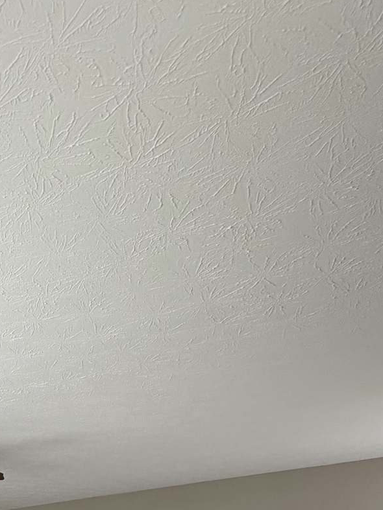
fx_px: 605
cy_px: 614
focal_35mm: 41
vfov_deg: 35.7
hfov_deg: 30.9
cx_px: -50
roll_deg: -0.3
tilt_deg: -0.8
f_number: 2.2
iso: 160
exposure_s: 1/121
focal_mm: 2.22
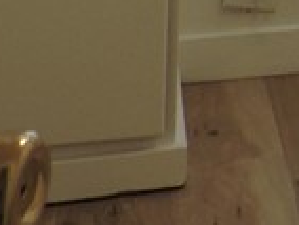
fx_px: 1497
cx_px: 912
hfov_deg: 9.1
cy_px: -374
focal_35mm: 173
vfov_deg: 7.8
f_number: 3
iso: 100
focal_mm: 4.3
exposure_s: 1/40
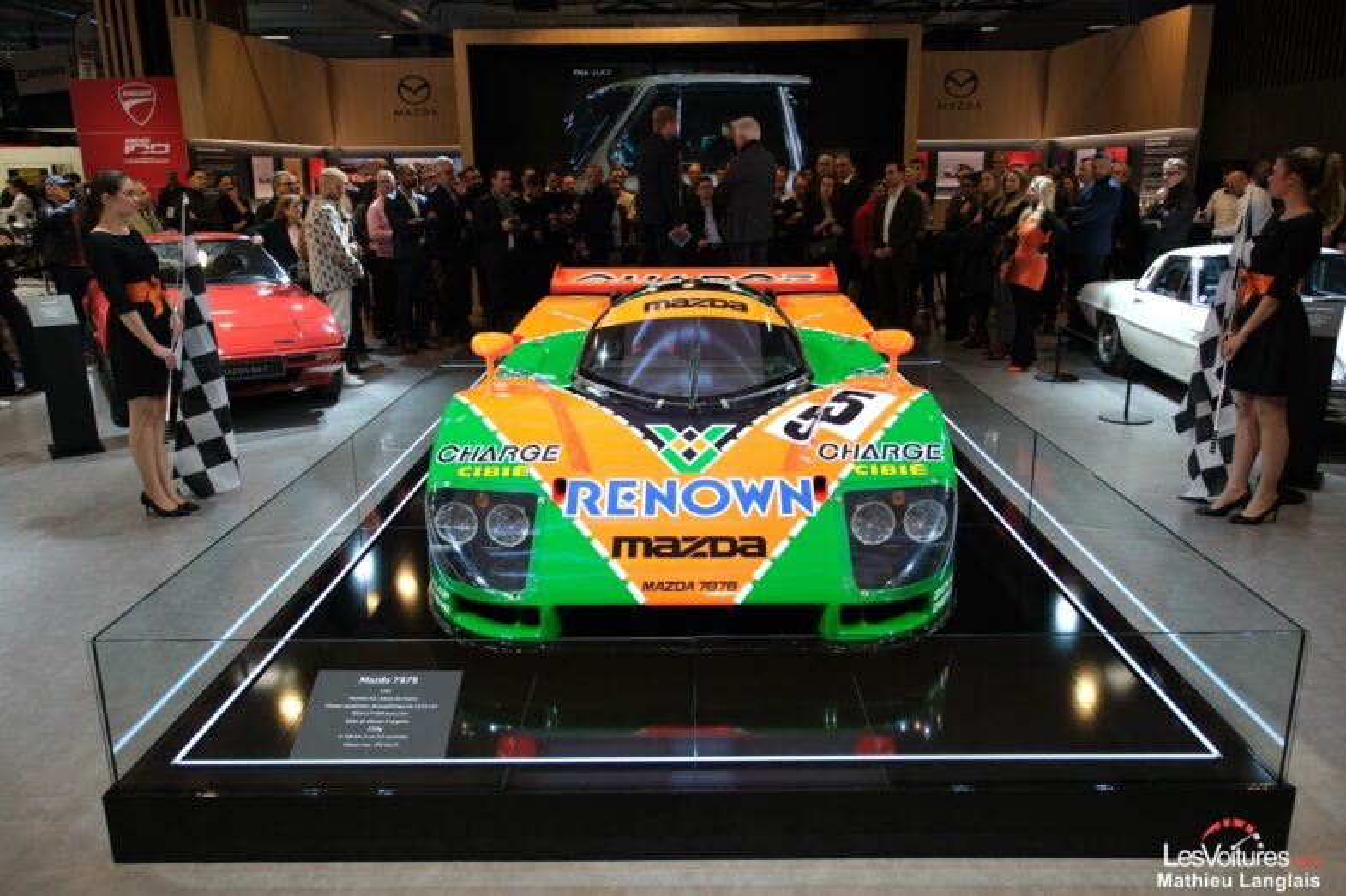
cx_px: 673
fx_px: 1009
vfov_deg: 47.9
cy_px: 448
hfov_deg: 67.4
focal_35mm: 27
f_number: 2.8
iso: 160
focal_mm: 18
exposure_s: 1/105
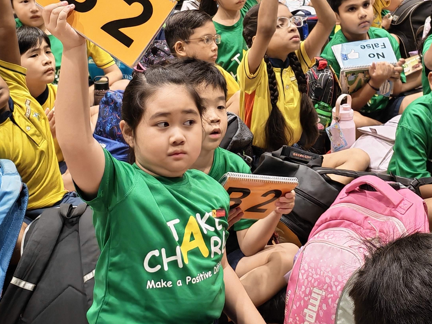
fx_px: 1123
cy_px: 45
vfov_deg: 16.2
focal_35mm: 90
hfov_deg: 21.7
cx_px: 264
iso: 640
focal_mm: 6.12
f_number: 1.9
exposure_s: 1/100
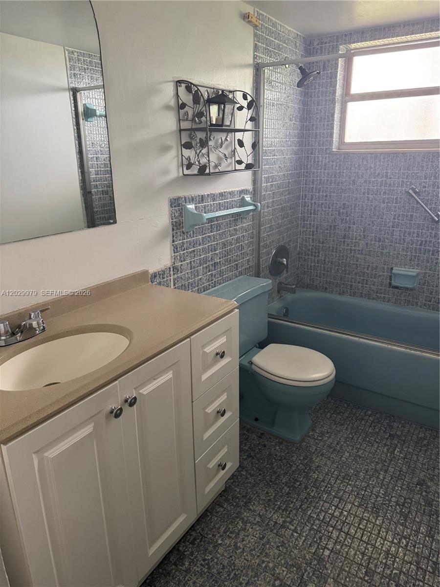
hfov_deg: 56.8
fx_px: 407
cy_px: 294
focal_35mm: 24
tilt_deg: -18.9
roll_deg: +0.9
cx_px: 220
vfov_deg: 71.6
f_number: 1.78
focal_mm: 6.76
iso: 640
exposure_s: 1/60
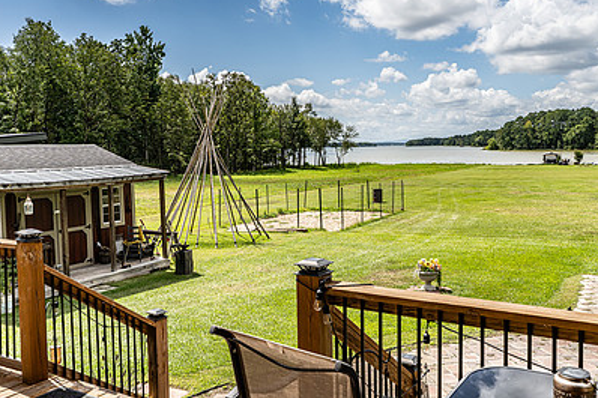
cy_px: 173
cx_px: 294
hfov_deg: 54.5
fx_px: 581
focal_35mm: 35
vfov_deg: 37.8
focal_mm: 24
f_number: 8
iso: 640
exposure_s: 1/1250
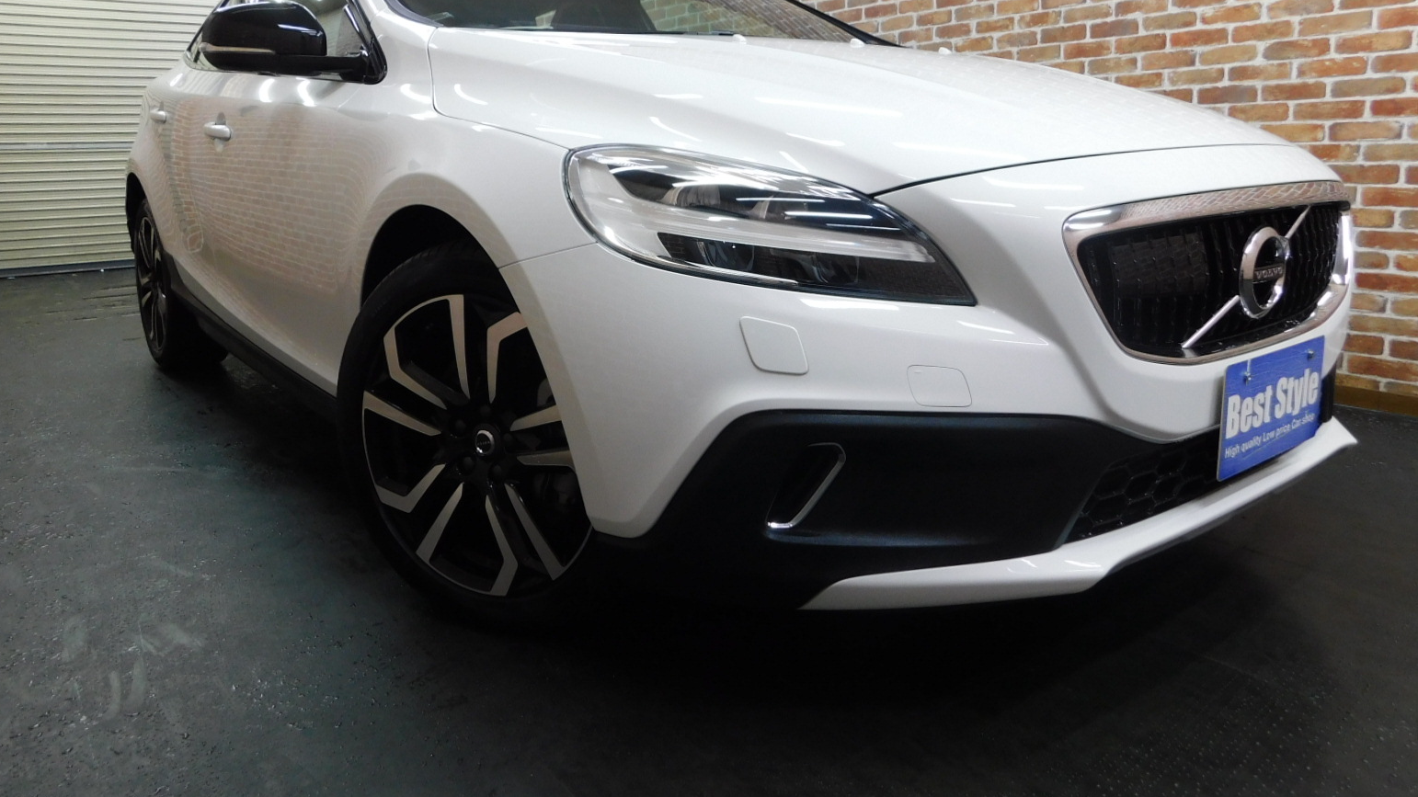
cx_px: 700
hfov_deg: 71.9
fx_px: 977
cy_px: 307
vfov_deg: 44.1
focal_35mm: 26
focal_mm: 4
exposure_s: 1/30
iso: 160
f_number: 3
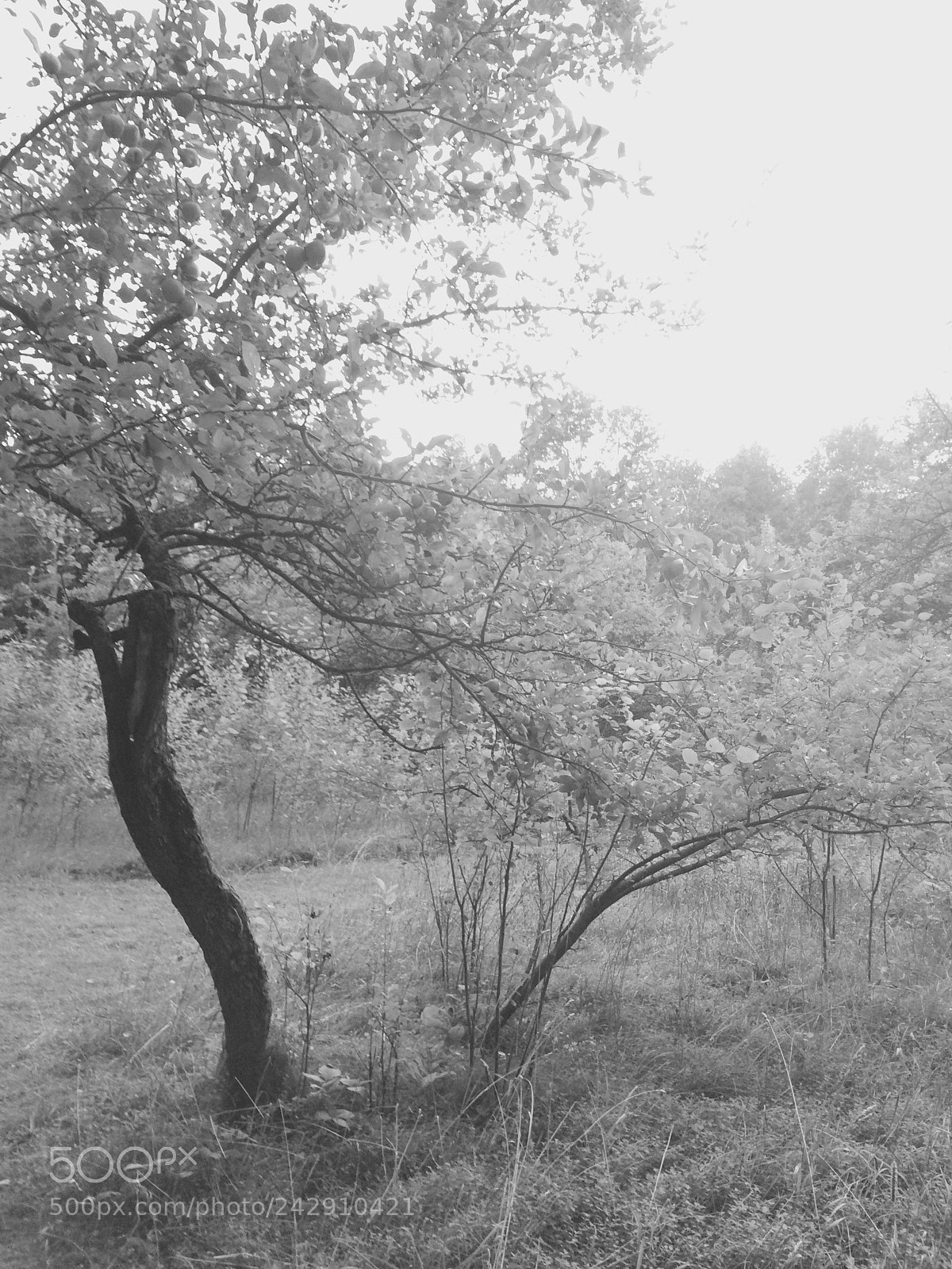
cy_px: 634
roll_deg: +2.6
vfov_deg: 61.7
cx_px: 476
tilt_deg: -1.8
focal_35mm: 29
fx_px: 1063
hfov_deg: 48.2
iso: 64
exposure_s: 1/30
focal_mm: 4.15
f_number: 2.2
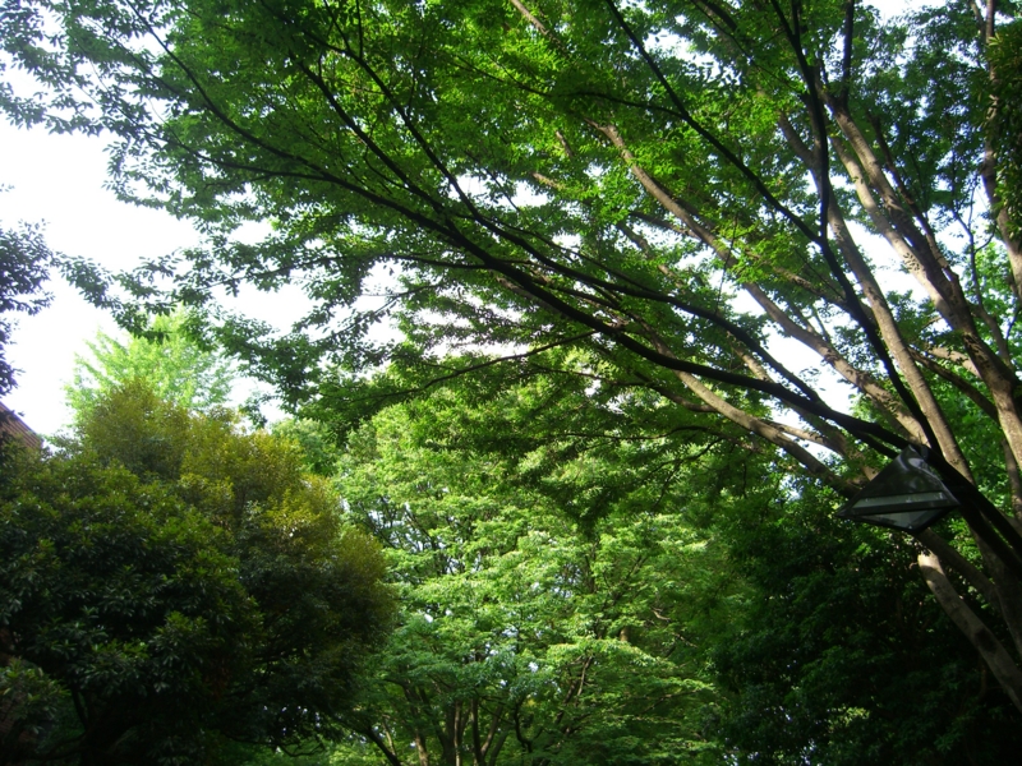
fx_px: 1122
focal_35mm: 38
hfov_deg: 49.0
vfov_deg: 37.7
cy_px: 383
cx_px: 511
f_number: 2.8
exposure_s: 1/160
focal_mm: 7.9
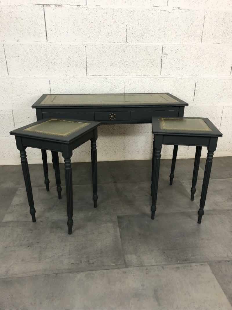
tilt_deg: -23.0
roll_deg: -0.4
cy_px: 155
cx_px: 116
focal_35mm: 28
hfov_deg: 49.7
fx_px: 250
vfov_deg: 63.4
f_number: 1.8
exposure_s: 1/20
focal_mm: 3.99
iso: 32
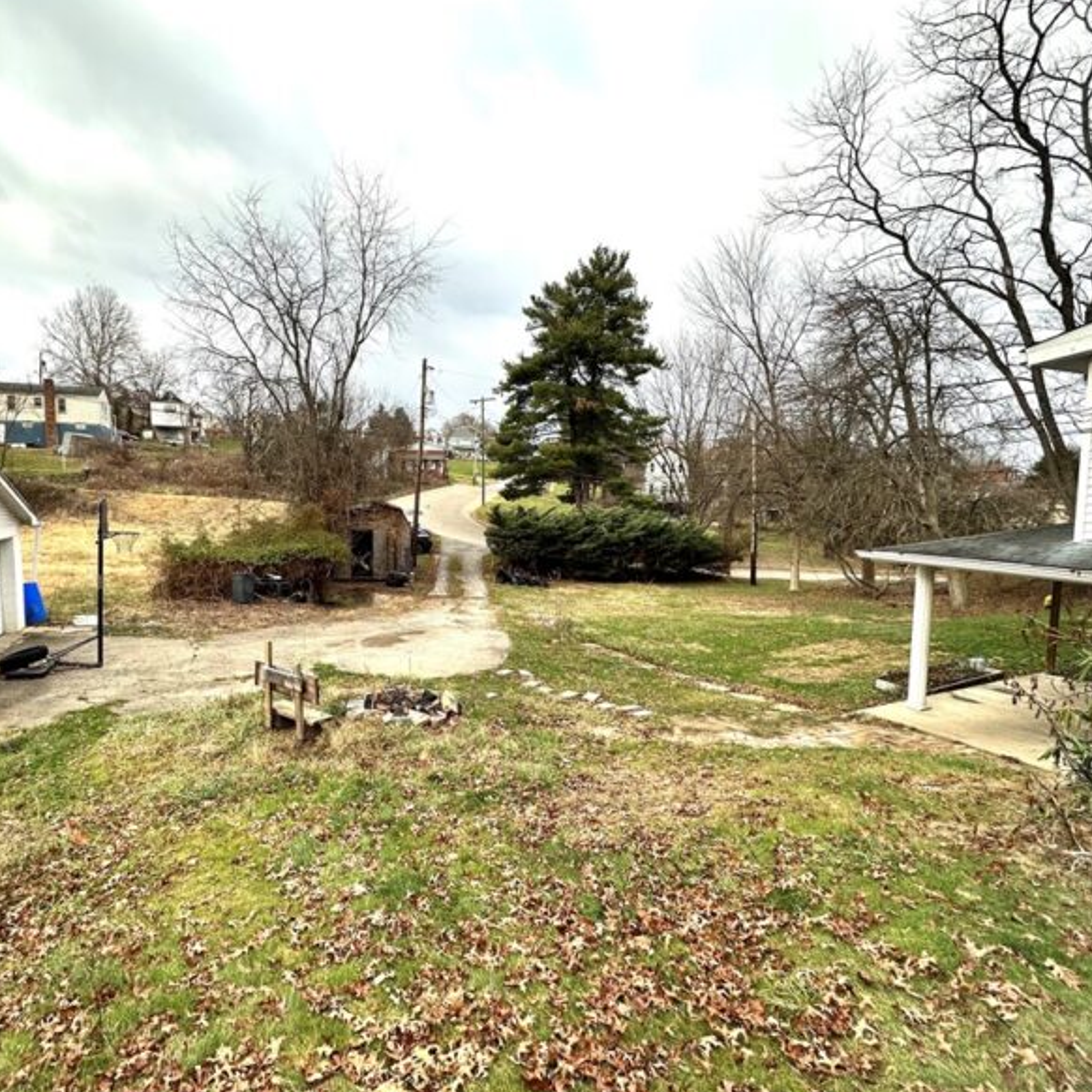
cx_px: 443
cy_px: 542
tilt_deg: -5.0
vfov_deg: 84.0
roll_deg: -0.8
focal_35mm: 17
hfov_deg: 83.1
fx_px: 607
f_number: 2.2
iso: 40
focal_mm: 2.22
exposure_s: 1/99
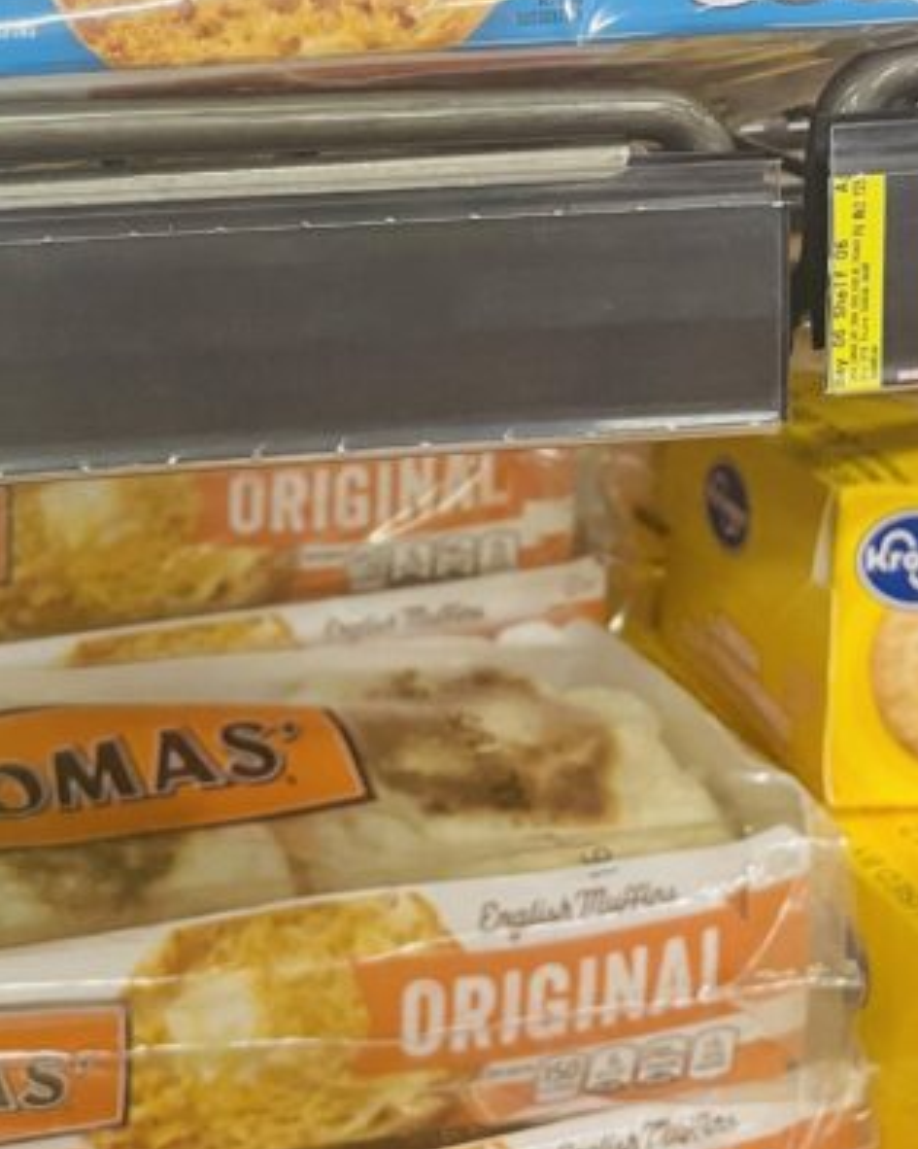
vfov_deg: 27.5
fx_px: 2242
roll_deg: +0.7
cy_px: 76
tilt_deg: -13.3
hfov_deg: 21.7
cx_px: -146
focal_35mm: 66
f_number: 1.6
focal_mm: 4.2
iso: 100
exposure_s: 1/62
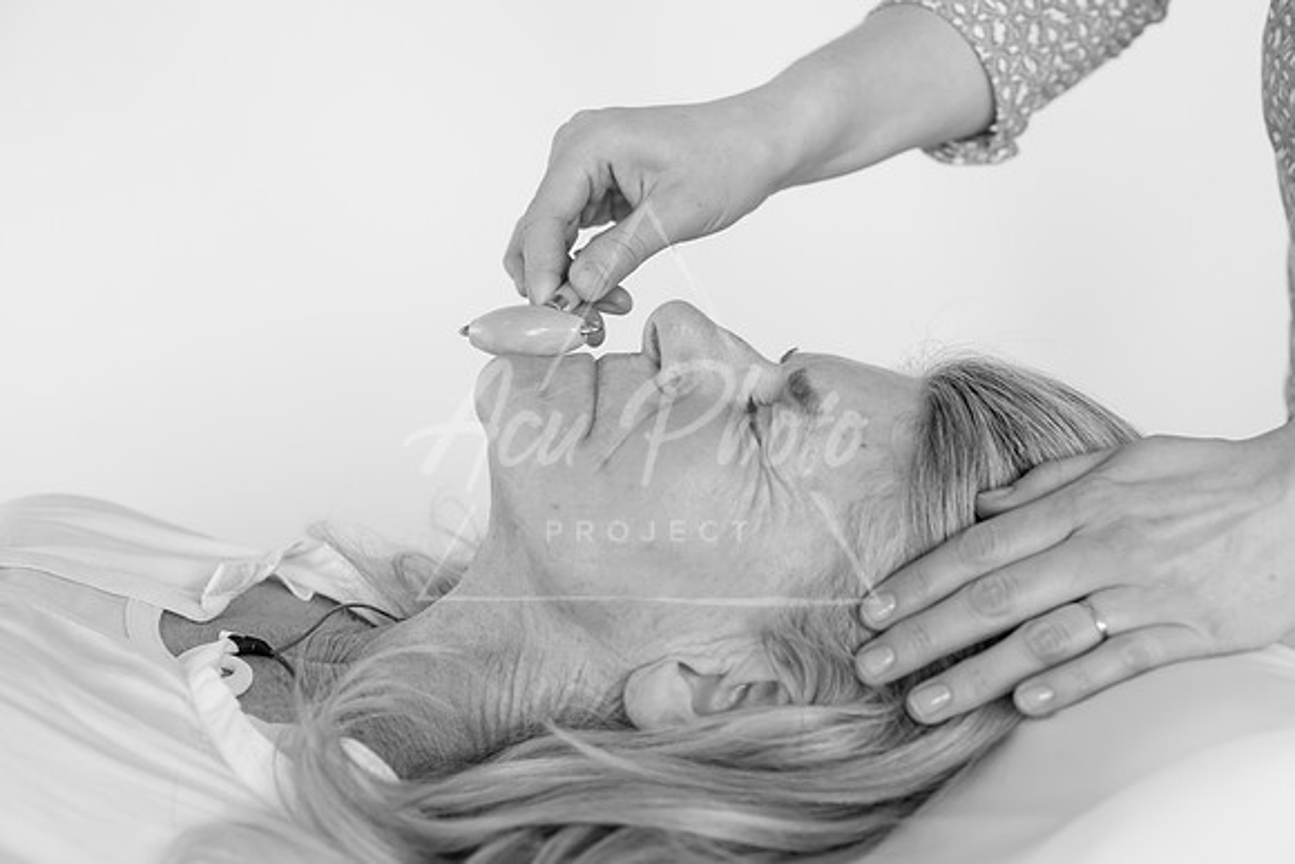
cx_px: 648
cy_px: 432
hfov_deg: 39.6
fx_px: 1799
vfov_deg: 27.0
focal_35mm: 50
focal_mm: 50
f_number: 5
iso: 640
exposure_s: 1/200
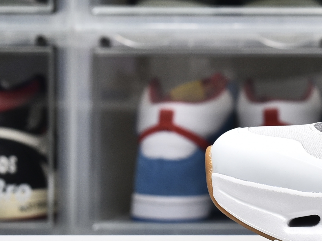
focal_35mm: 163
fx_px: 1516
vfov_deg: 9.1
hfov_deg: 11.5
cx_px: 519
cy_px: 29
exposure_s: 1/180
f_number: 9.5
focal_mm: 50
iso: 500
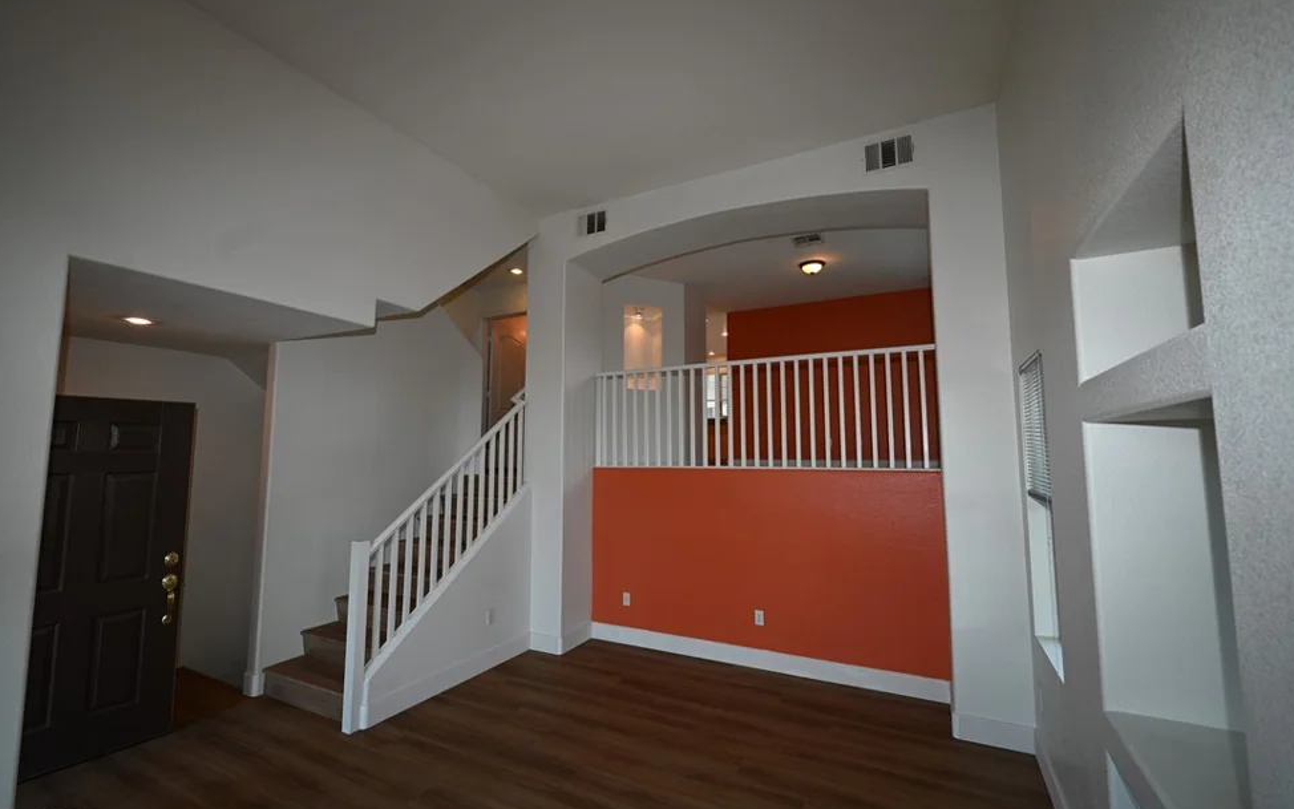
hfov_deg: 101.5
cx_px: 651
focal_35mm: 15
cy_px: 399
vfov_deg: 74.8
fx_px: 529
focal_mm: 14
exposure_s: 1/100
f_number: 5
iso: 640
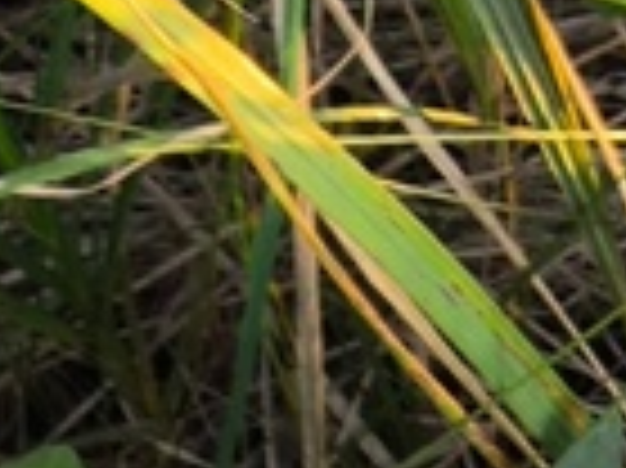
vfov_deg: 5.2
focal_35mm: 288
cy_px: 180
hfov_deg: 6.5
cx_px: -939
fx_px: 5204
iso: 64
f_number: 1.7
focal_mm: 4.71
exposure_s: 1/50
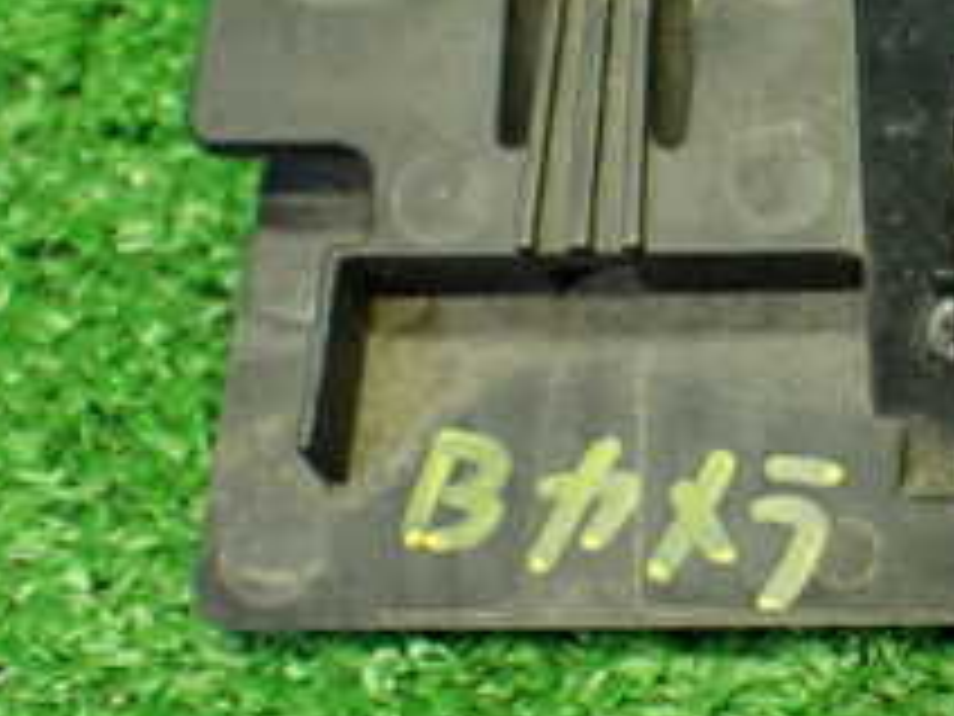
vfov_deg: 17.3
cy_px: 203
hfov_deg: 21.4
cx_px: 1143
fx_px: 2343
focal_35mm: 85
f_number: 2.3
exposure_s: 1/125
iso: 800
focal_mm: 5.4
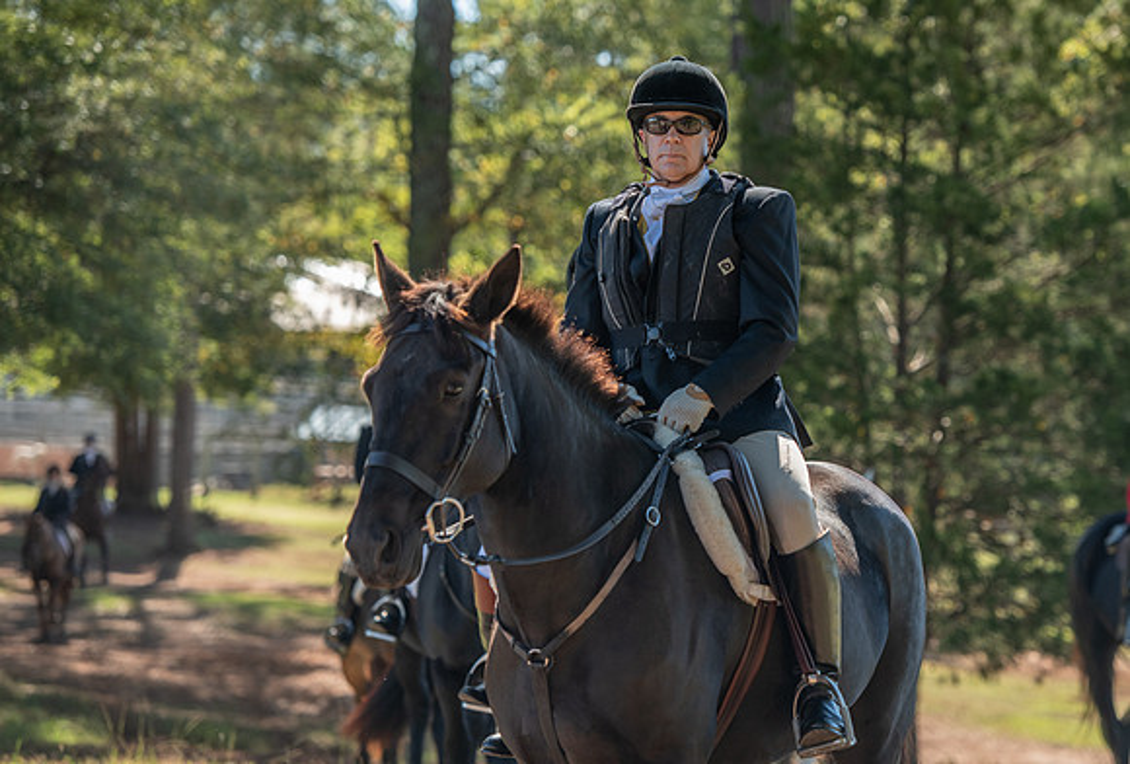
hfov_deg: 13.6
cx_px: 684
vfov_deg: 9.2
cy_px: 361
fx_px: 4747
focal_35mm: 151
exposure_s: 1/320
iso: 280
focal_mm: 125
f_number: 4
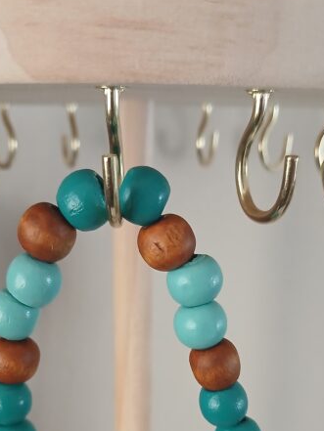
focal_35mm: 49
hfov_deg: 29.7
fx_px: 611
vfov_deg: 37.0
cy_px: 366
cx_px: 154
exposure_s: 1/50
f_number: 1.8
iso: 320
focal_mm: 3.98
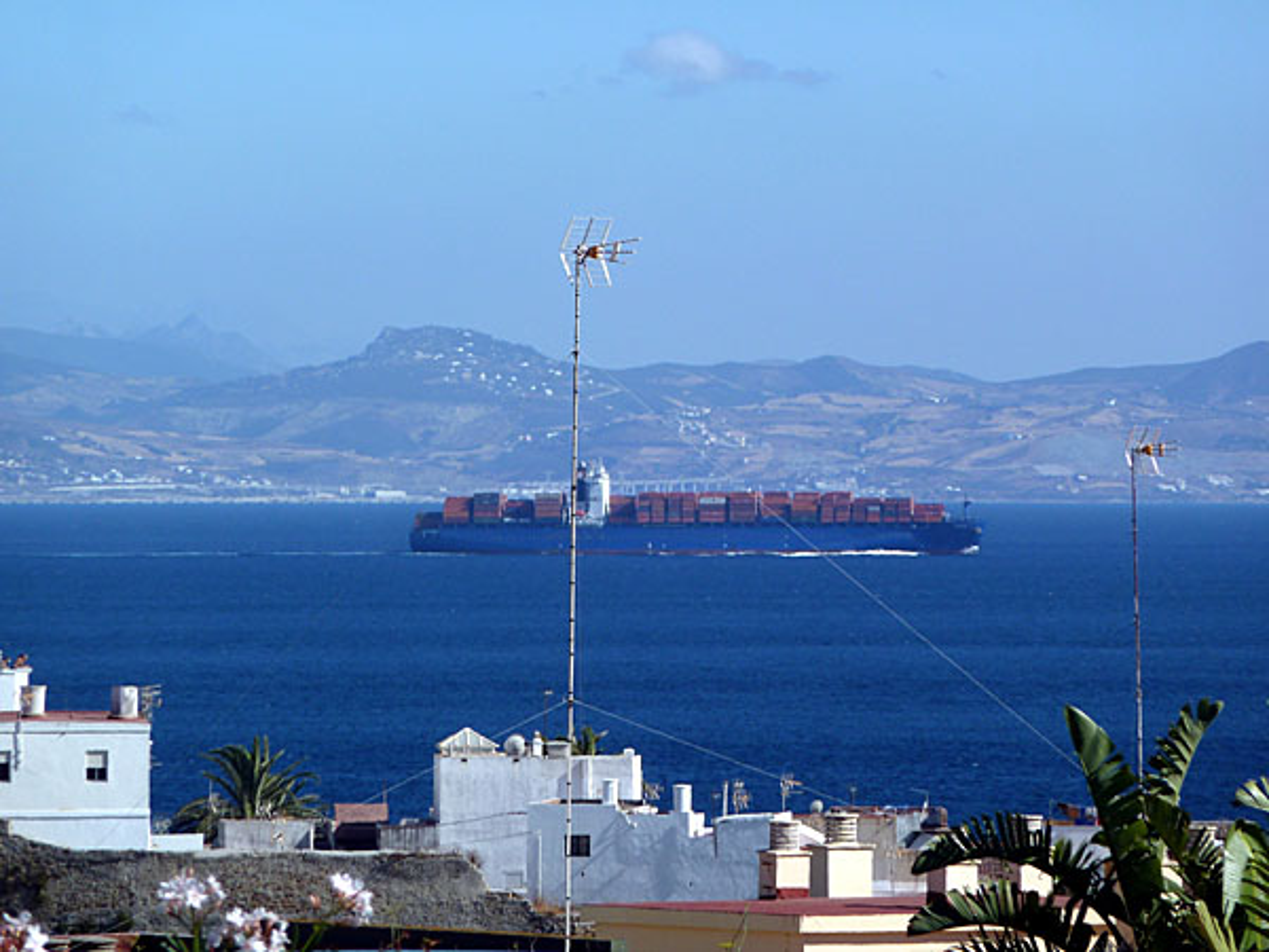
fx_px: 10998
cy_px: 476
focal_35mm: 300
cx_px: 634
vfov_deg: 5.0
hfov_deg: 6.6
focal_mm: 49.2
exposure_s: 1/400
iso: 80
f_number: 5.6
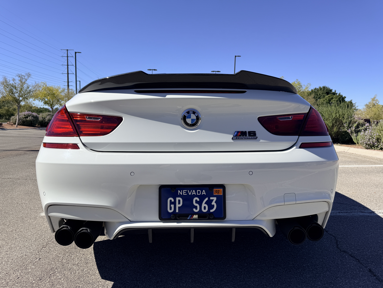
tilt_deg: -4.4
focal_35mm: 24
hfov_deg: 71.6
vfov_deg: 56.8
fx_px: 266
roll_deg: -0.9
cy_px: 144
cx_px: 192
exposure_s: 1/6173
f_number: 1.78
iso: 80
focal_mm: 6.76
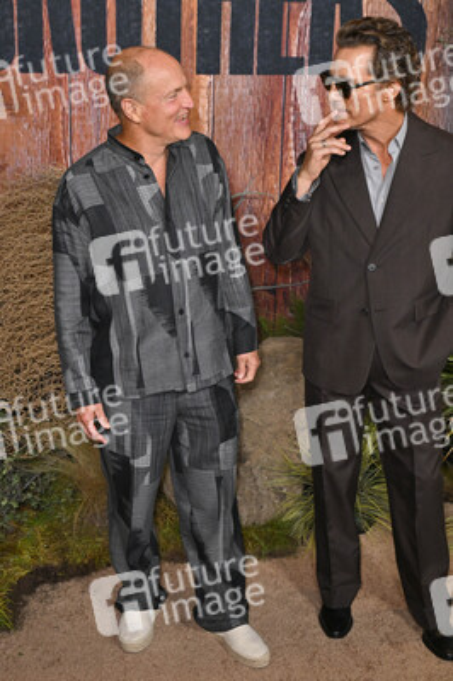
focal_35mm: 42
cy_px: 340
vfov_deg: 46.4
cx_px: 226
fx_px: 794
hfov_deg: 31.8
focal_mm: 42
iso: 1000
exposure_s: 1/250
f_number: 6.3
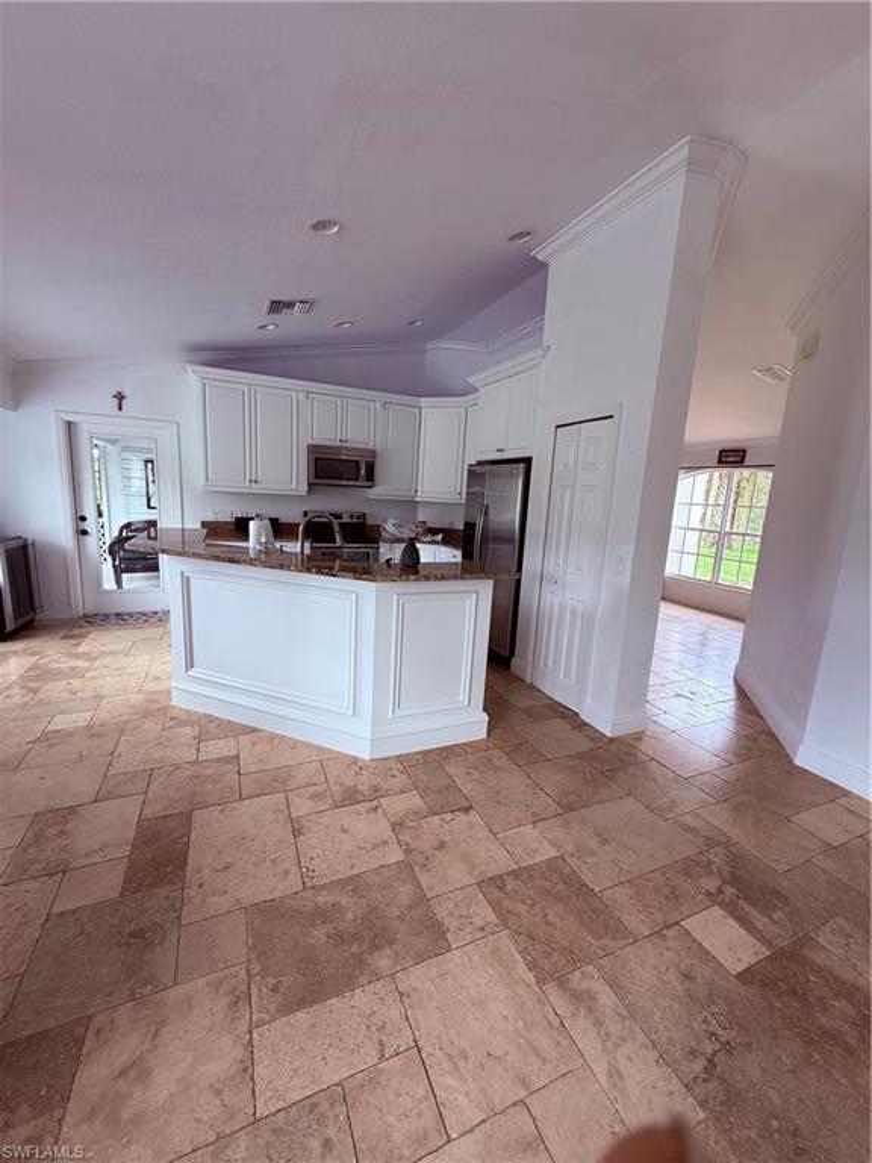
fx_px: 470
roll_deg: -3.1
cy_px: 582
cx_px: 436
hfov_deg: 85.7
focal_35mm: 14
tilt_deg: -9.7
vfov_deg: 102.1
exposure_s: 1/99
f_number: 2.2
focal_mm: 2.22
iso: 100
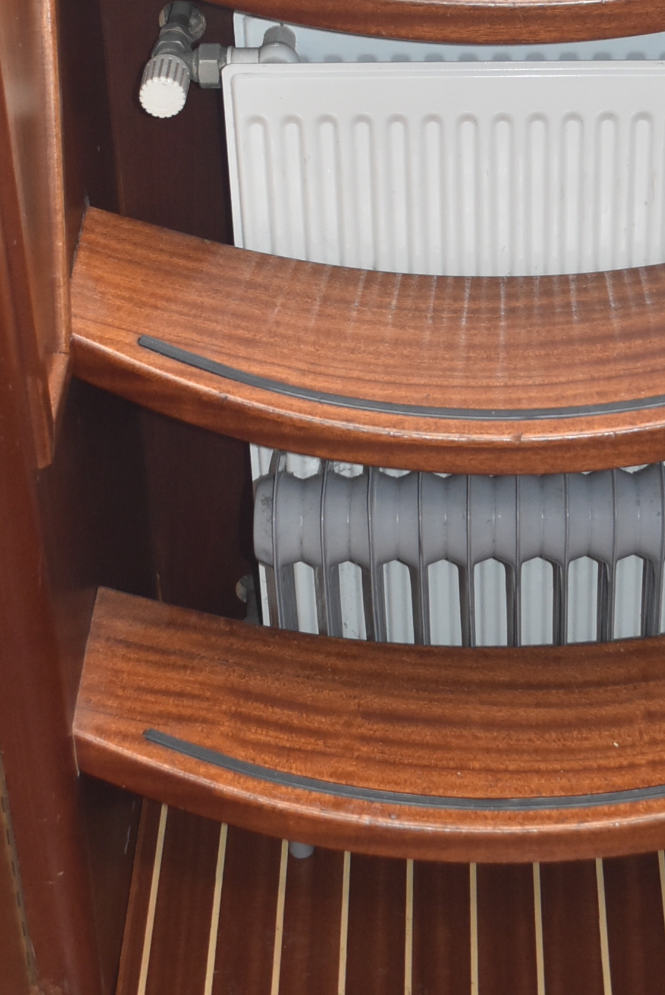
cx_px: 562
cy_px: 274
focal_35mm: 89
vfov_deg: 22.7
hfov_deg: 15.3
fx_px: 2461
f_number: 4.2
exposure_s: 1/60
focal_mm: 26
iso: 1100
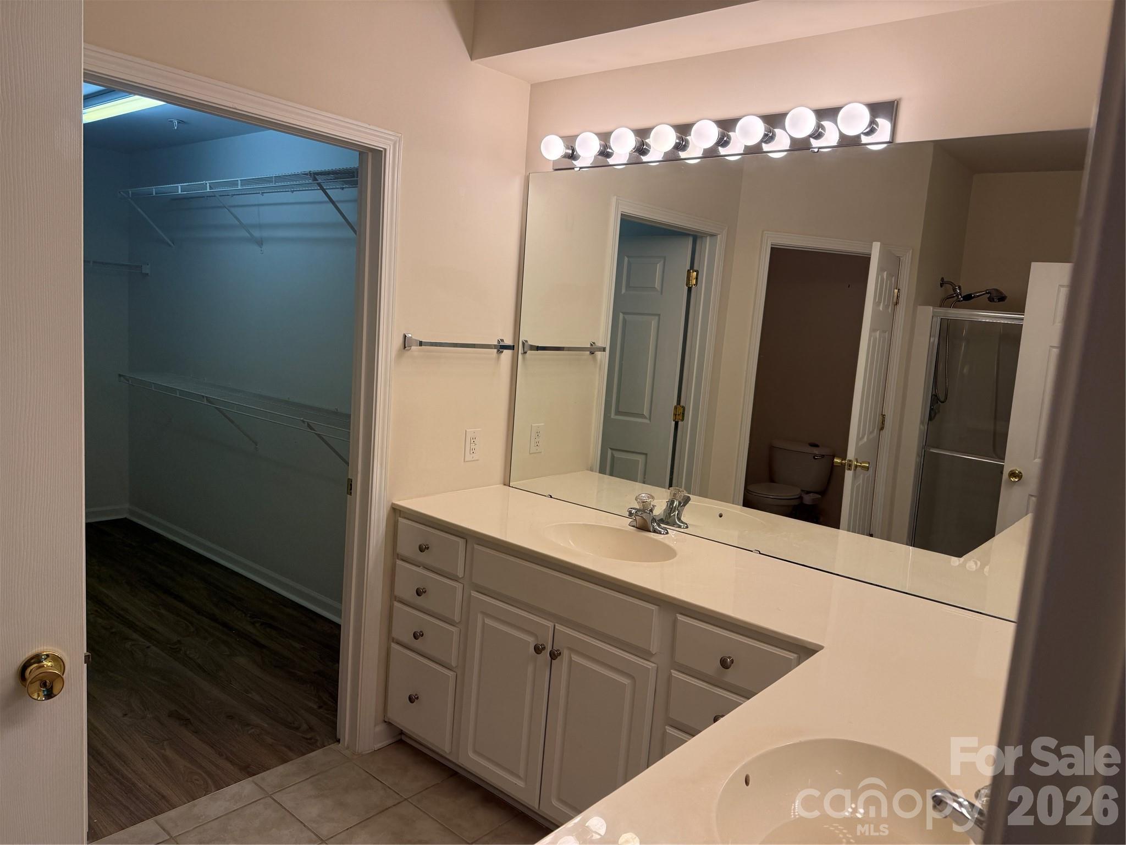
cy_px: 422
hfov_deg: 71.6
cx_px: 563
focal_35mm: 24
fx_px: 781
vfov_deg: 56.8
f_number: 1.78
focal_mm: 6.76
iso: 125
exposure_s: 1/237
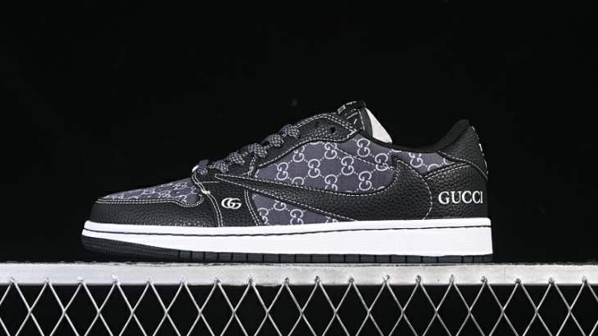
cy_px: 139
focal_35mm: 79
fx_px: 1252
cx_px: 299
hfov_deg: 26.9
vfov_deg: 15.3
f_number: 6.3
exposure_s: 1/60
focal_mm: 50
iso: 160
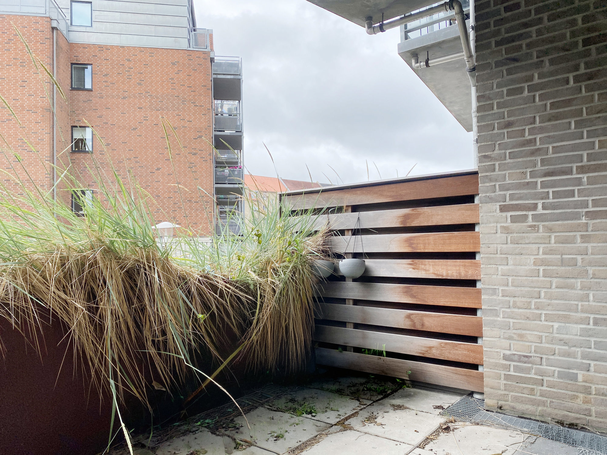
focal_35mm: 26
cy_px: 228
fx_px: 456
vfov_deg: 53.1
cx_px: 304
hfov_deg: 67.3
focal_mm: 4.25
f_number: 1.8
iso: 32
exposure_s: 1/1034
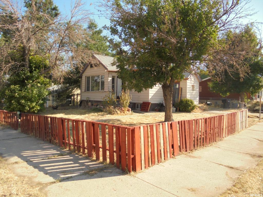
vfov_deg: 53.1
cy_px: 98
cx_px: 132
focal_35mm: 26
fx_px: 198
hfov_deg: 67.3
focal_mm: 4.6
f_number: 3.5
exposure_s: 1/400
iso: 100
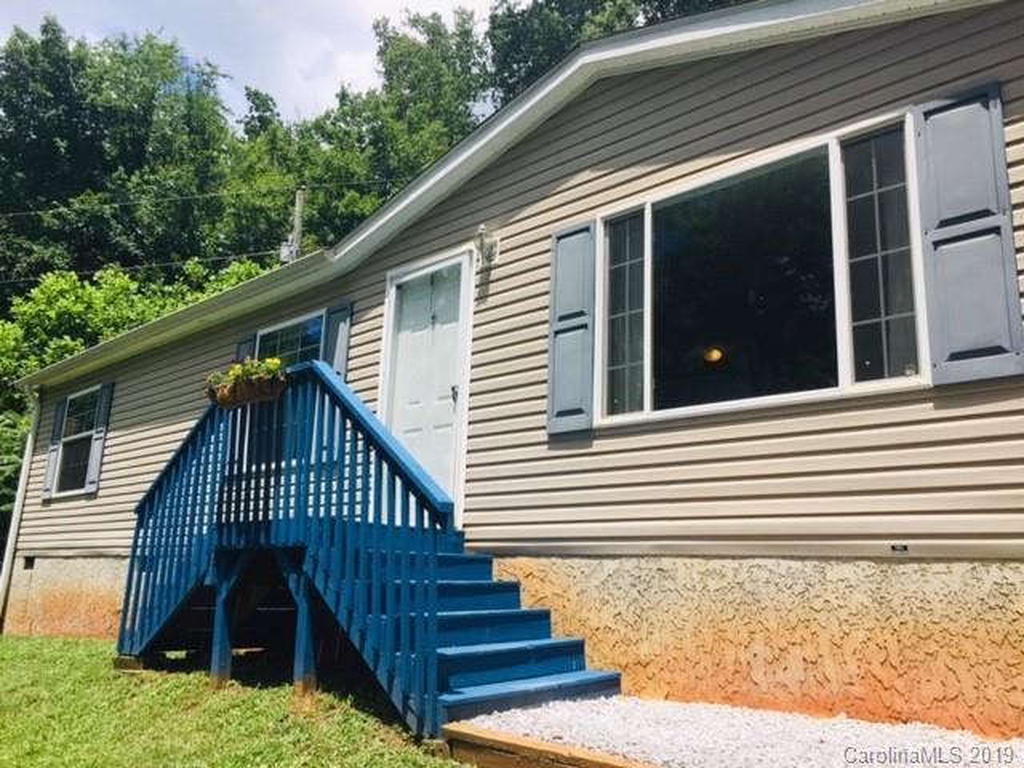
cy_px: 384
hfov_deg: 61.7
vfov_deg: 48.2
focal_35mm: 29
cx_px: 512
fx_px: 858
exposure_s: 1/2083
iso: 32
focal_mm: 4.15
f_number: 2.2
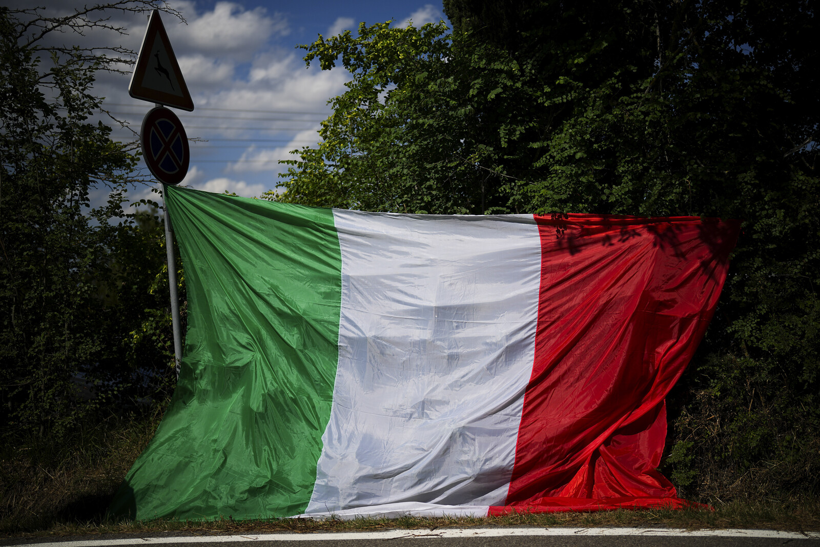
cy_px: 274
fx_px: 1139
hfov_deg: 39.6
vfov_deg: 27.0
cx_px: 410
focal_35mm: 50
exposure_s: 1/20000
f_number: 1.4
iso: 100
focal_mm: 50
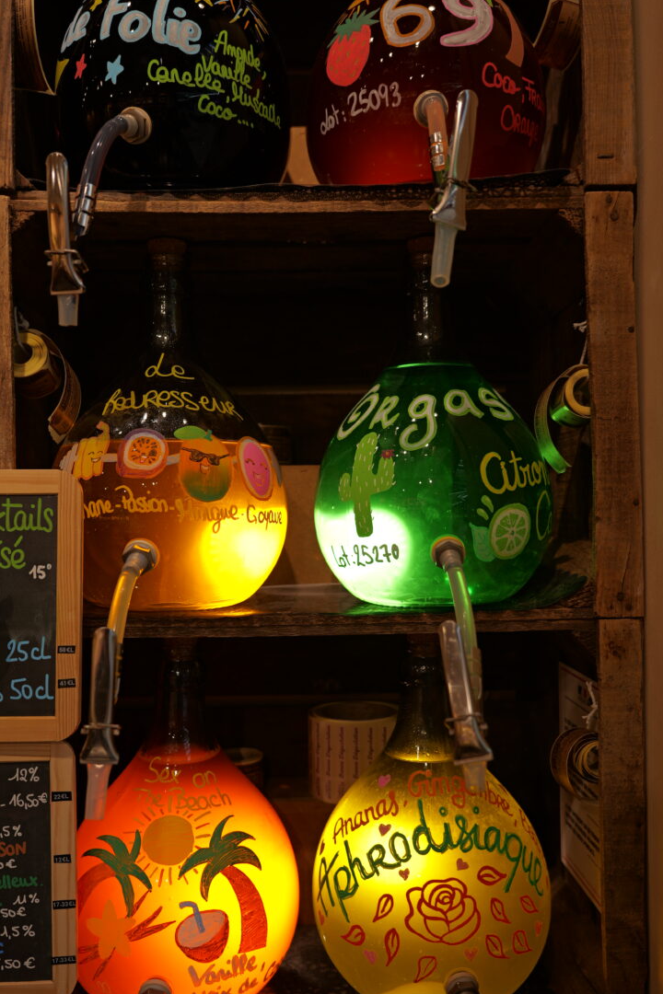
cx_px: 323
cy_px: 525
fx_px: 884
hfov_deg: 41.1
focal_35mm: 32
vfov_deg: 58.7
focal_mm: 30
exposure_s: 1/160
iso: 100
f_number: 3.2
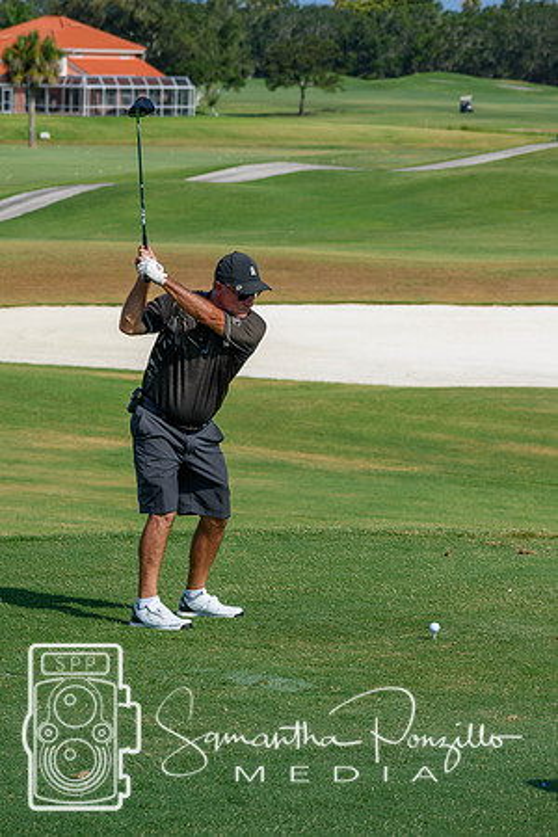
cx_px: 279
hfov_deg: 7.6
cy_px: 418
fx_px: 4185
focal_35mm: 180
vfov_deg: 11.4
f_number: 8
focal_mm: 120
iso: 200
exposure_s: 1/1000
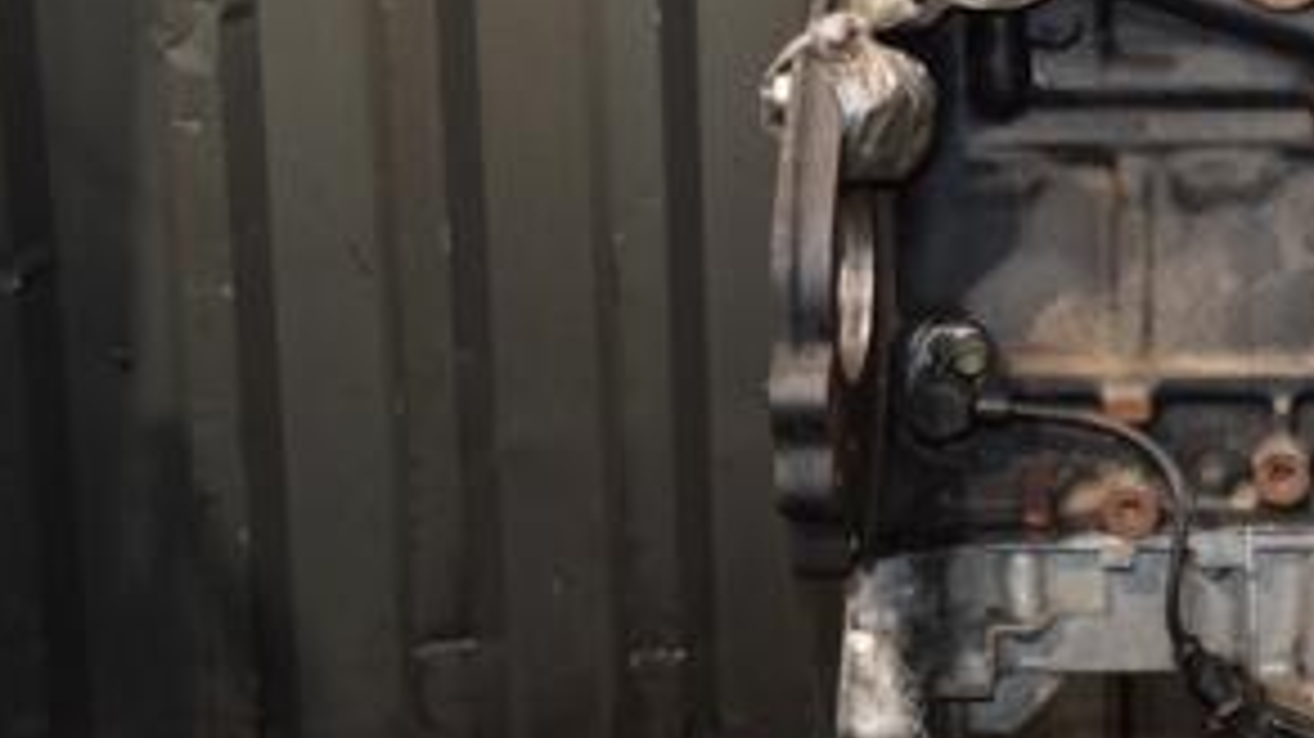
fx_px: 2473
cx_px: 1328
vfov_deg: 16.7
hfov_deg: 27.9
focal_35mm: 71
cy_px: 18
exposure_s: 1/60
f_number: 5
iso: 800
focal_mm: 22
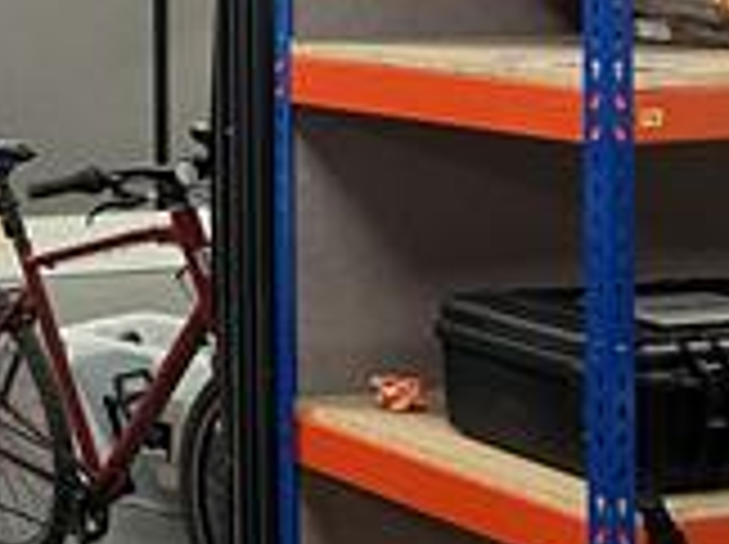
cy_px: -76
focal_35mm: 103
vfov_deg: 14.0
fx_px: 2166
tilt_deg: +0.8
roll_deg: +1.1
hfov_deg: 16.3
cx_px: -554
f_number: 1.6
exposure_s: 1/50
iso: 80
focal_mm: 4.2
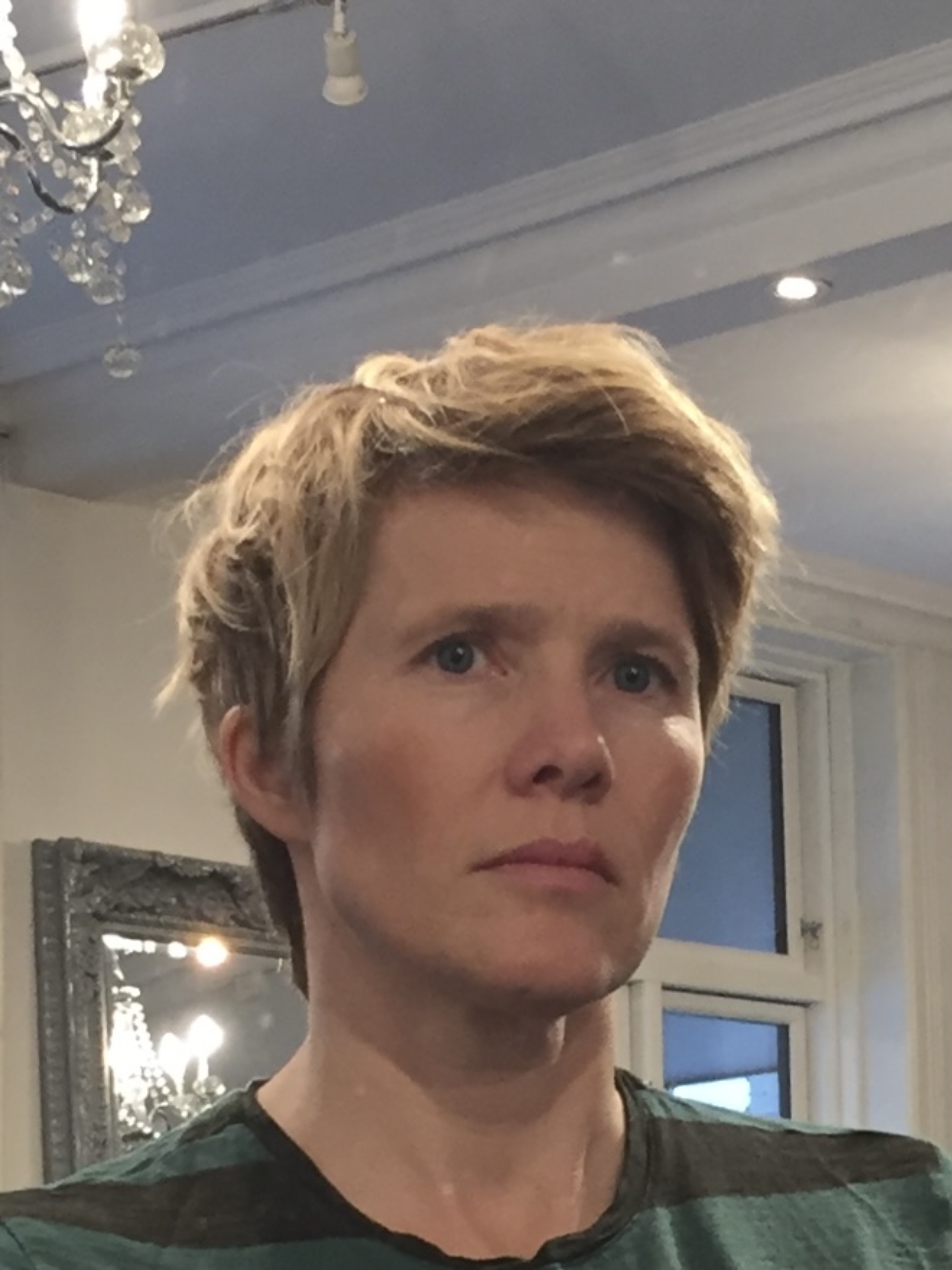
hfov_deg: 48.2
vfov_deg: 61.7
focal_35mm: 29
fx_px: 1064
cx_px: 476
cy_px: 635
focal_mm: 4.15
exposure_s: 1/33
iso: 100
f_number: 2.2
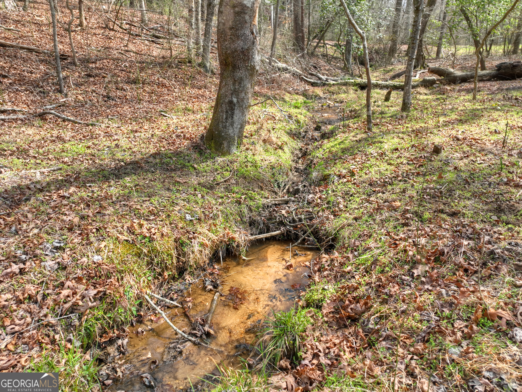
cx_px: 261
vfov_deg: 56.8
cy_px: 196
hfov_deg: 71.6
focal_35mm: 24
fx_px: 362
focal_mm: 12.3
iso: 110
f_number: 2.8
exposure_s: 1/100
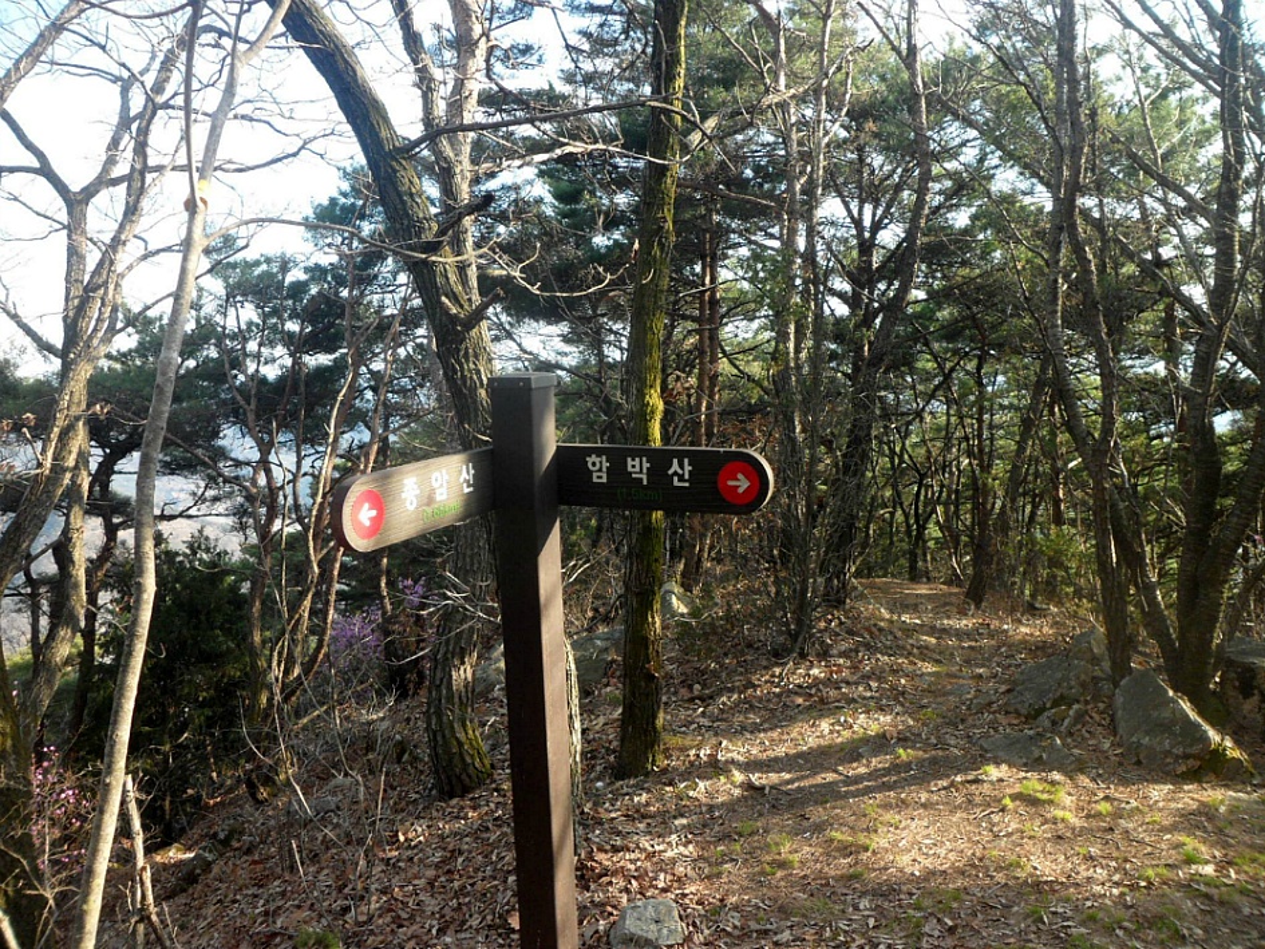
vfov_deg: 51.4
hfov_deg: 65.3
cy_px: 474
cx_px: 632
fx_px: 987
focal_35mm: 27
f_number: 3.5
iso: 80
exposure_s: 1/125
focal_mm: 4.9
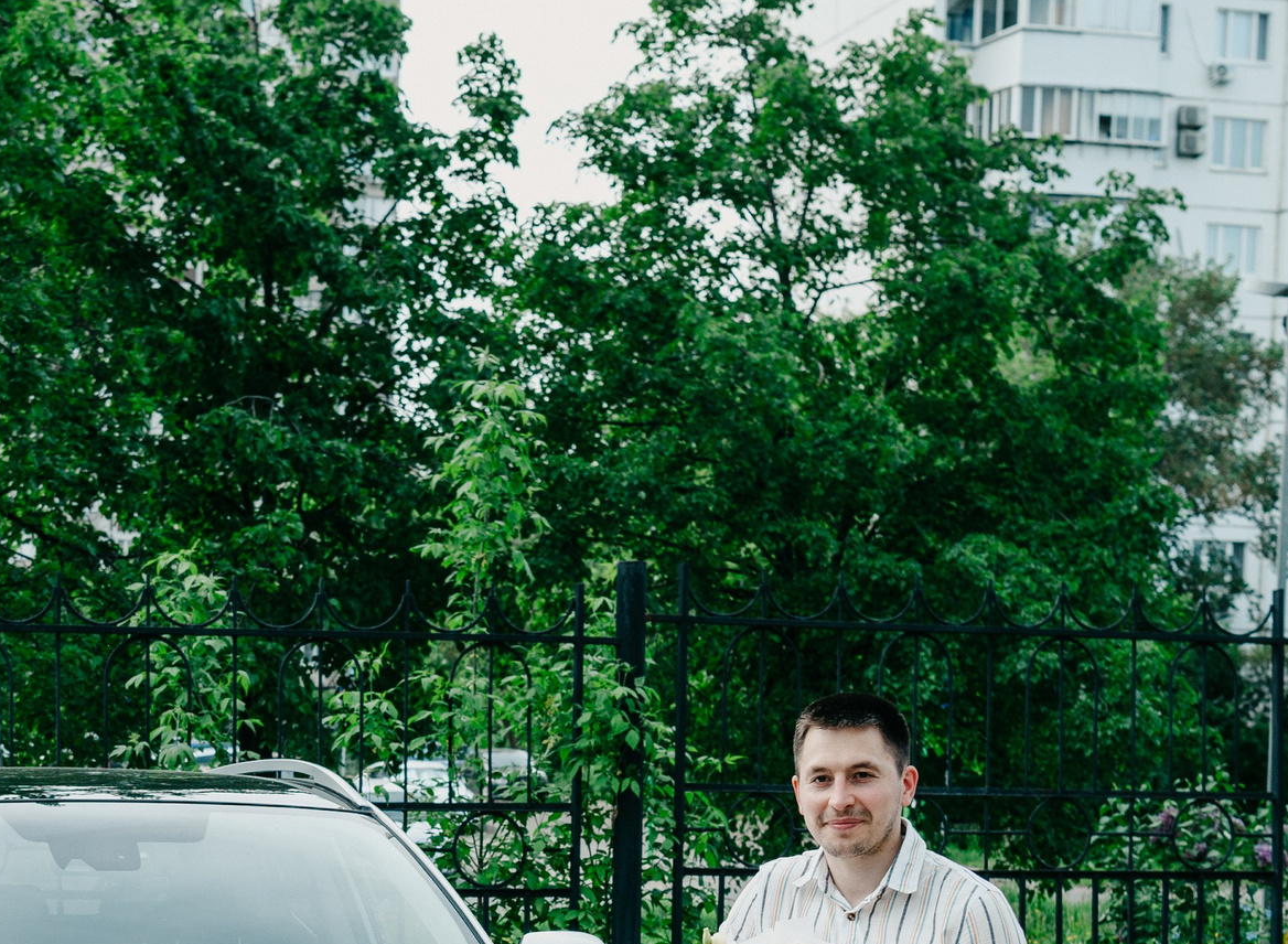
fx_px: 2842
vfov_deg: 18.2
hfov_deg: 25.2
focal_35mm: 77
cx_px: 283
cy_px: 1043
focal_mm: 32
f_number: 4
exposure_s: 1/500
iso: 250
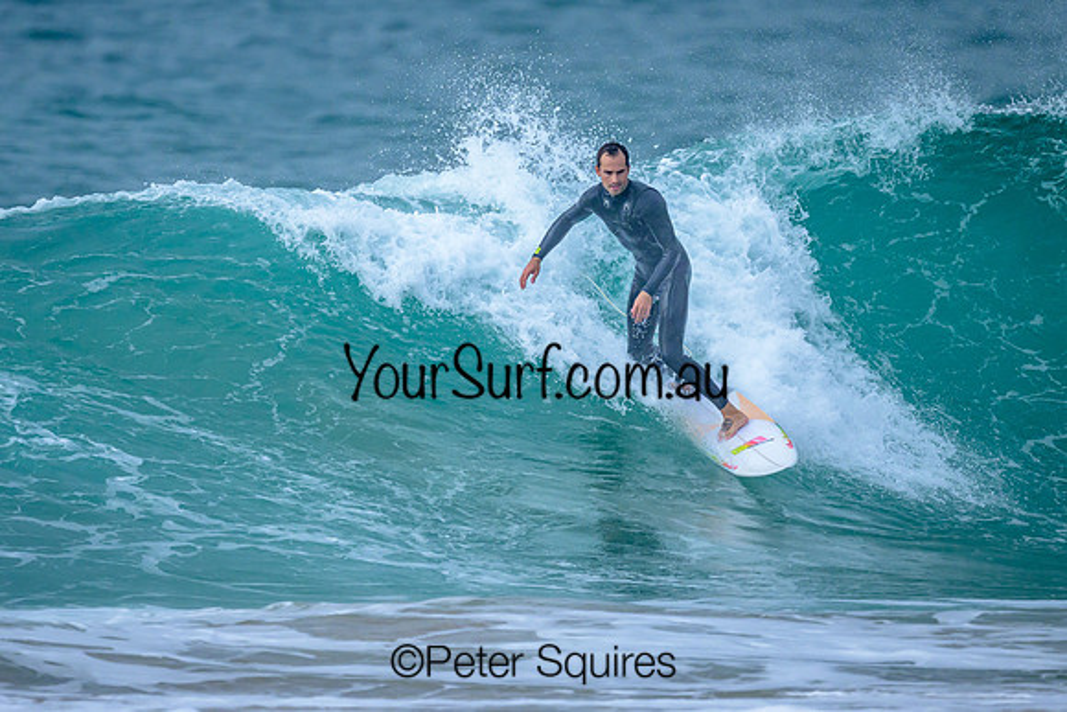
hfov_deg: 1.9
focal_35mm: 1094
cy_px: 255
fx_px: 32442
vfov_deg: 1.3
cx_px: 428
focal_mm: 800
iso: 720
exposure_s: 1/2000
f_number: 6.3
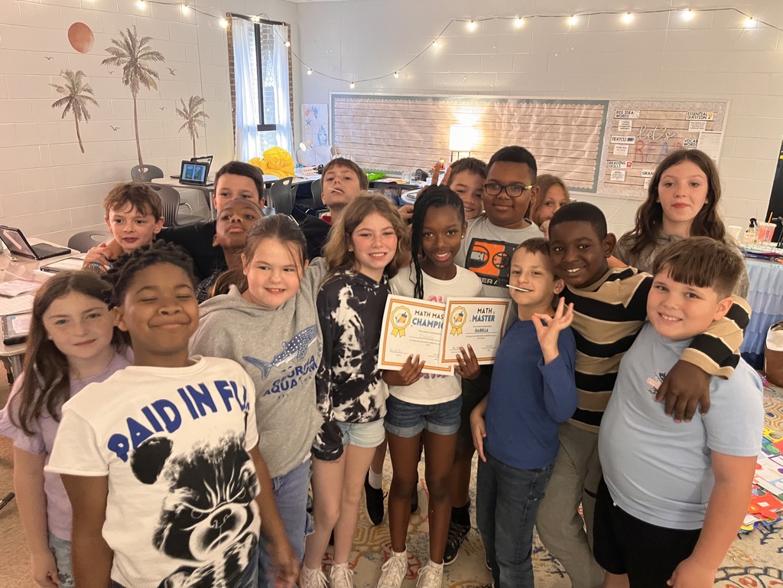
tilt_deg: -18.9
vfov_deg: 53.1
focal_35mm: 26
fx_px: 588
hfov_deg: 67.3
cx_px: 392
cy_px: 294
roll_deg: -0.8
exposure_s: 1/30
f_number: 1.6
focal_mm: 5.1
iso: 640
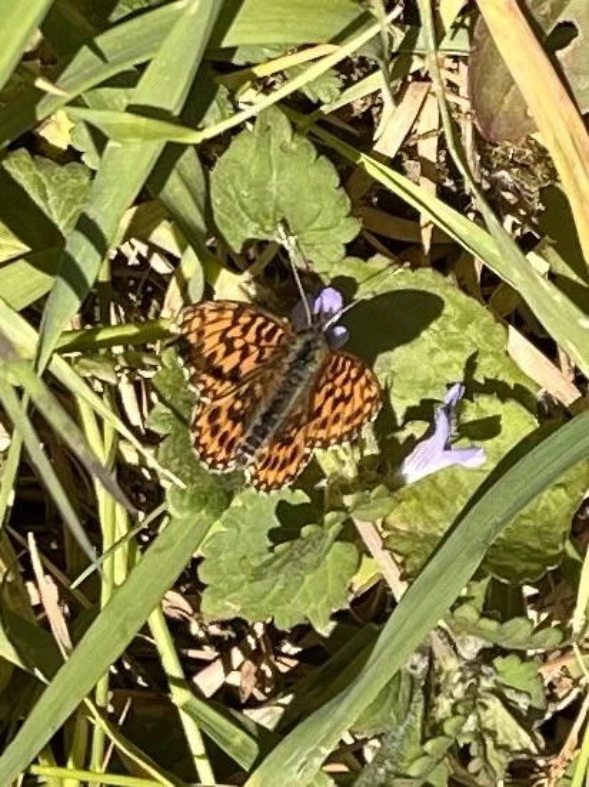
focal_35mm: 26
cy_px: 394
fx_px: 590
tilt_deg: -43.5
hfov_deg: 53.0
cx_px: 294
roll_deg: +15.6
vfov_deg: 67.3
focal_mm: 5.1
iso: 50
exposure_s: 1/3049
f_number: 1.6
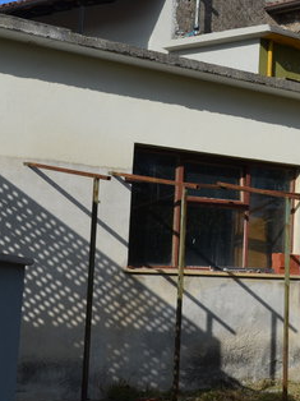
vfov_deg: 22.7
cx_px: 414
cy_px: 176
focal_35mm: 86
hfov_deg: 16.0
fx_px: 997
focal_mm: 25
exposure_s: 1/320
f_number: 9
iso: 100
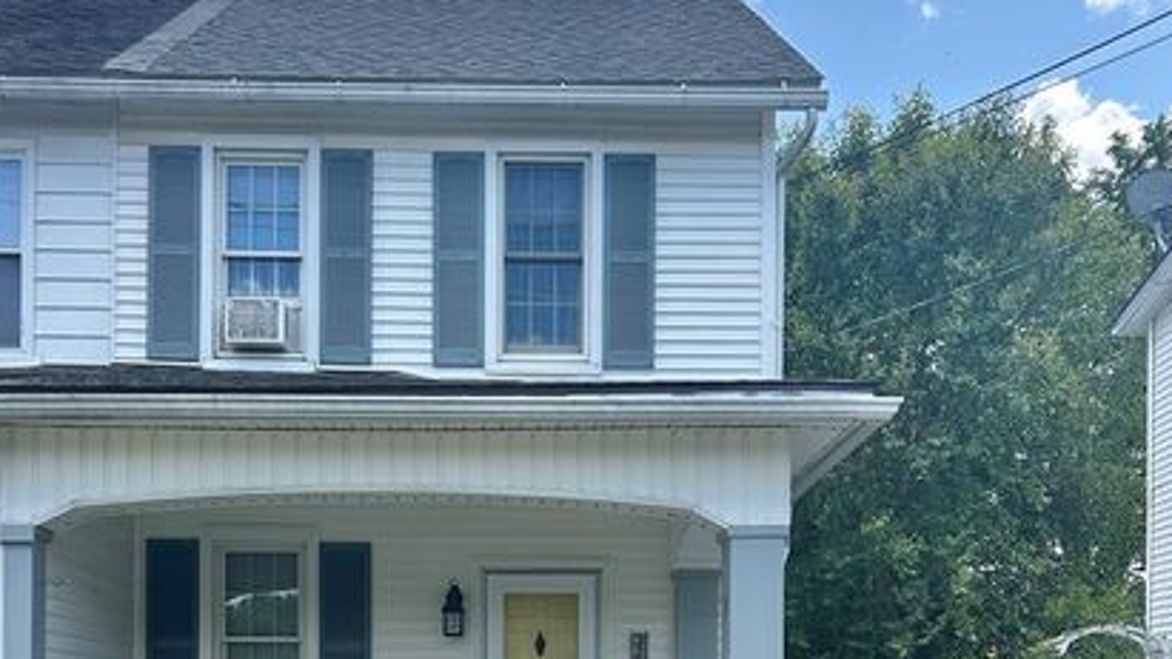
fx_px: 1429
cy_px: 706
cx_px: 513
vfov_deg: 24.4
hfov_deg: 44.5
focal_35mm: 46
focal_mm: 5.7
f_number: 1.5
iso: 50
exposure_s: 1/1468
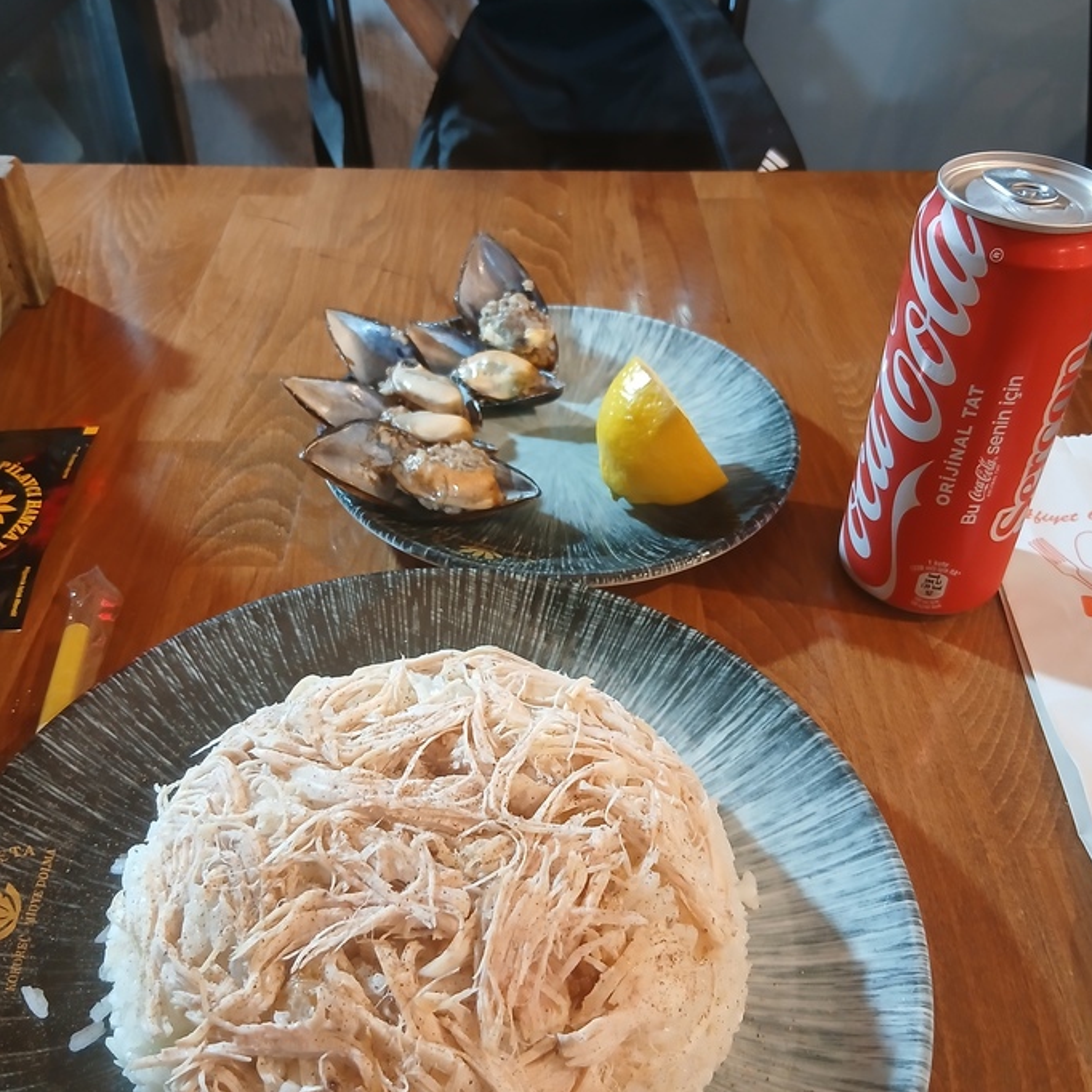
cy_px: 549
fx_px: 1106
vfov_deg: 52.5
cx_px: 549
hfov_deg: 52.5
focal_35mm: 31
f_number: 1.8
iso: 250
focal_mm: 3.98
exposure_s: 1/33.3
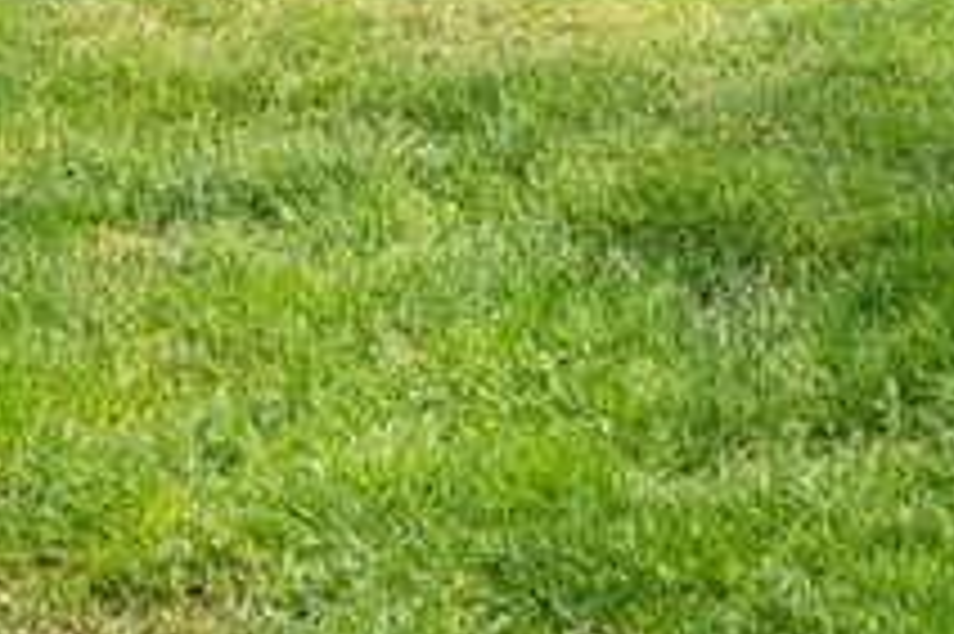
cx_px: 1431
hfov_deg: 19.4
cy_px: -744
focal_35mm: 92
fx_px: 2436
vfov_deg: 12.5
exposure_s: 1/500
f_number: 8
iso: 250
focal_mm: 18
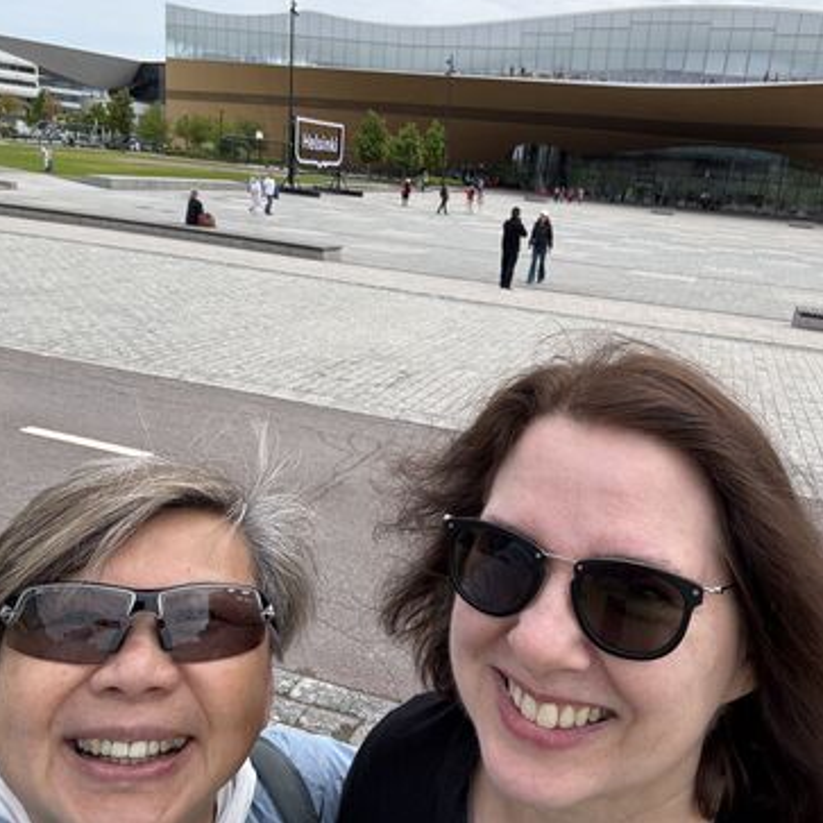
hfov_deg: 56.9
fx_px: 753
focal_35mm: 28
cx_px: 485
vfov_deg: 57.3
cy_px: 402
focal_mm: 2.69
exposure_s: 1/607
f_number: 1.9
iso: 25
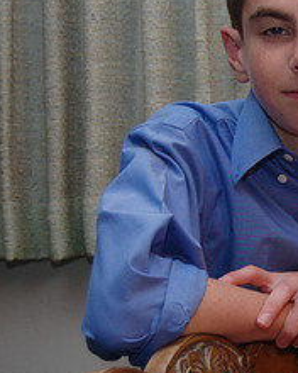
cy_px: 183
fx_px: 1147
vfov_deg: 18.5
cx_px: 476
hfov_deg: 13.7
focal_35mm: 104
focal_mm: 28
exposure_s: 1/60
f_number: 4.2
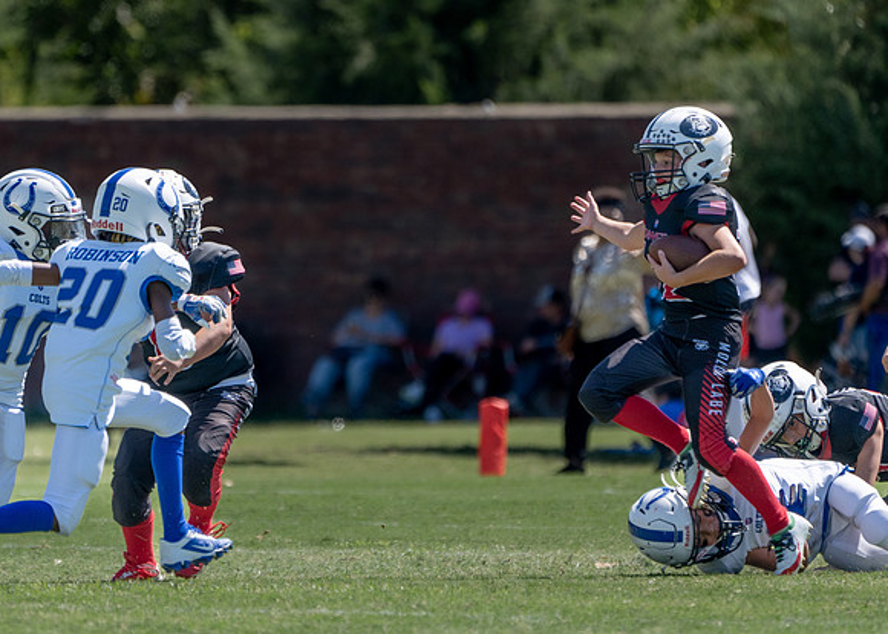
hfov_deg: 2.9
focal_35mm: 704
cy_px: 295
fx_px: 17760
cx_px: 304
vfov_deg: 2.0
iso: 250
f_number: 5.6
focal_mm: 400
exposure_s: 1/1250
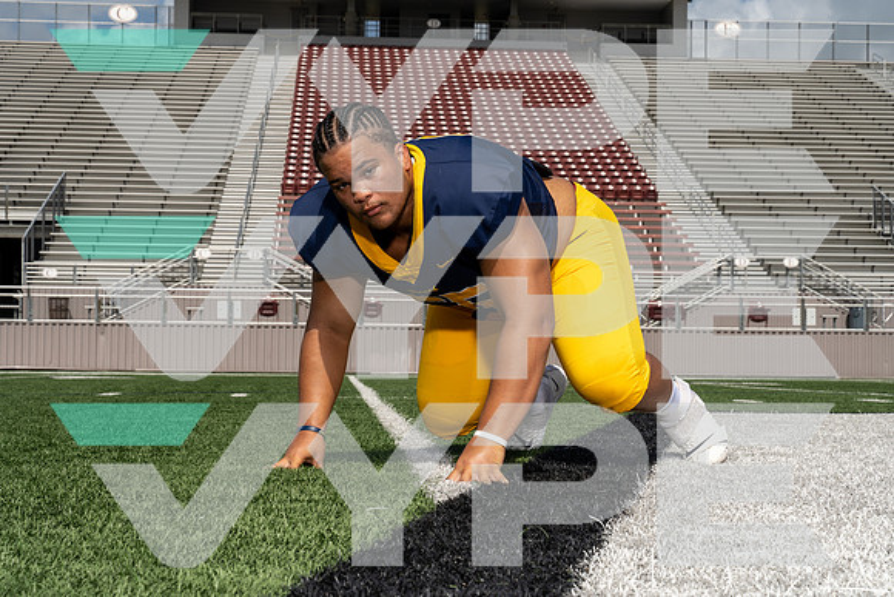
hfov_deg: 33.4
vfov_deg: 22.6
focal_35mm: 60
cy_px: 298
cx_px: 447
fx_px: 1490
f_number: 11
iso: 100
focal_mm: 60
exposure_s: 1/250
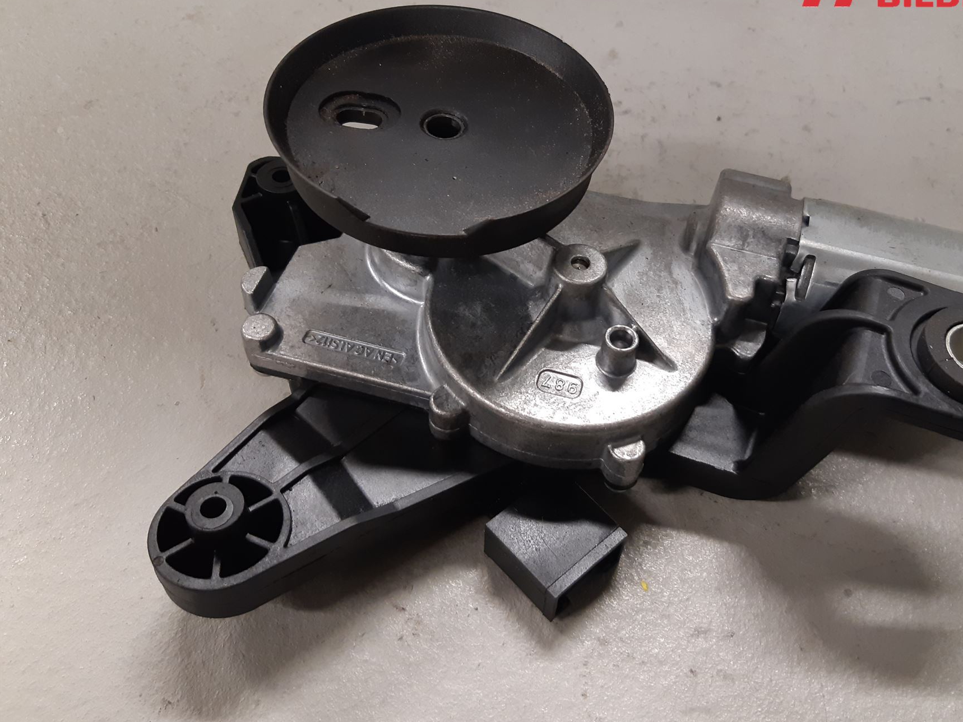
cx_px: 572
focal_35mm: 31
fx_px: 862
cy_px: 343
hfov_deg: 57.9
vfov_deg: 45.4
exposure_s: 1/50
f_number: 1.7
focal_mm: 3.93
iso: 160
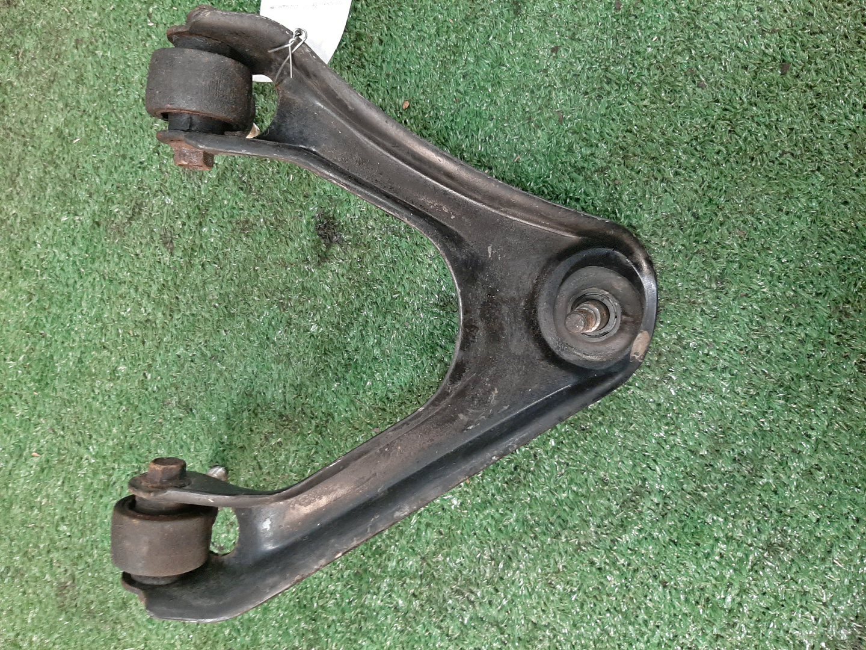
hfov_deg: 67.3
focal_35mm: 26
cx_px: 433
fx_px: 650
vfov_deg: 53.1
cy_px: 325
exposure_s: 1/25
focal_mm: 3.93
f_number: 1.7
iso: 203
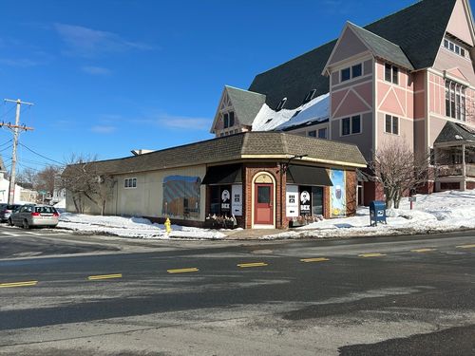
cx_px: 238
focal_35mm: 26
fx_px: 357
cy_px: 178
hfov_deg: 67.3
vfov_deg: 53.1
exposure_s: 1/5076
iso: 50
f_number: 1.5
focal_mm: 5.7
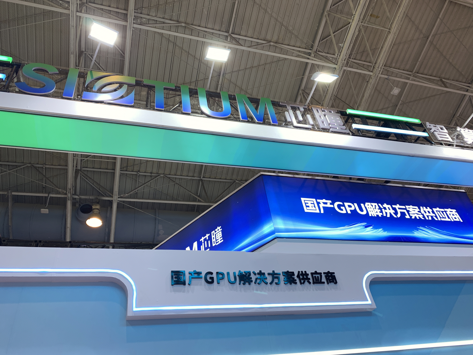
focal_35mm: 26
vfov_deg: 53.1
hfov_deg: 67.3
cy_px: 178
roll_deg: +10.4
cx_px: 236
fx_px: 355
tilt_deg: +41.6
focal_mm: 4.25
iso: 32
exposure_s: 1/100
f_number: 1.8
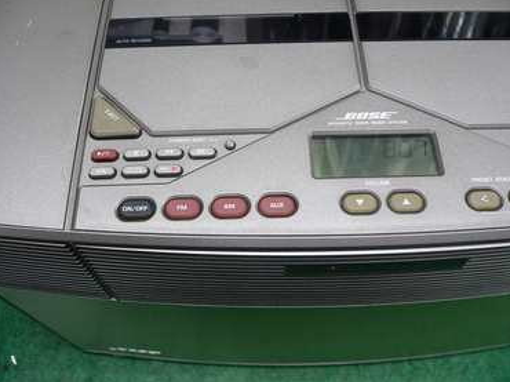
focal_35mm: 37
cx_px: 256
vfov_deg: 38.6
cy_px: 187
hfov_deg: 50.2
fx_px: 545
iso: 200
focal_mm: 6
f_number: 2.8
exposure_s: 1/25
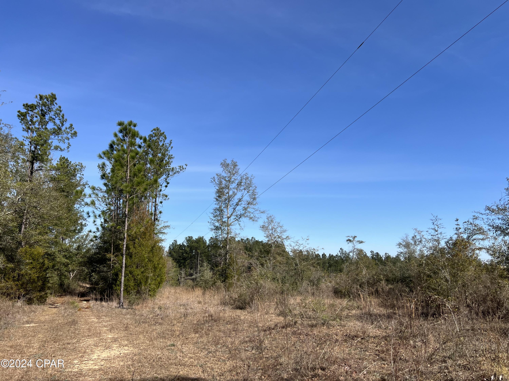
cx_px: 254
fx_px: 382
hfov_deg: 67.3
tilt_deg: +12.9
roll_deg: -2.2
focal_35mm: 26
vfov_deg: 53.1
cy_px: 190
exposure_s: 1/4115
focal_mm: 5.7
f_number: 1.5
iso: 50
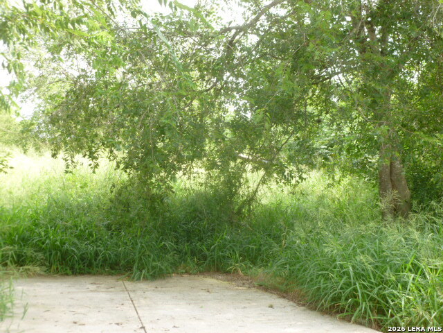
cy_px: 166
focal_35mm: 50
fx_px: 640
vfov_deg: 29.1
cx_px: 222
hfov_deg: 38.2
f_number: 3.9
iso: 100
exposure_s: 1/80
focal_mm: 9
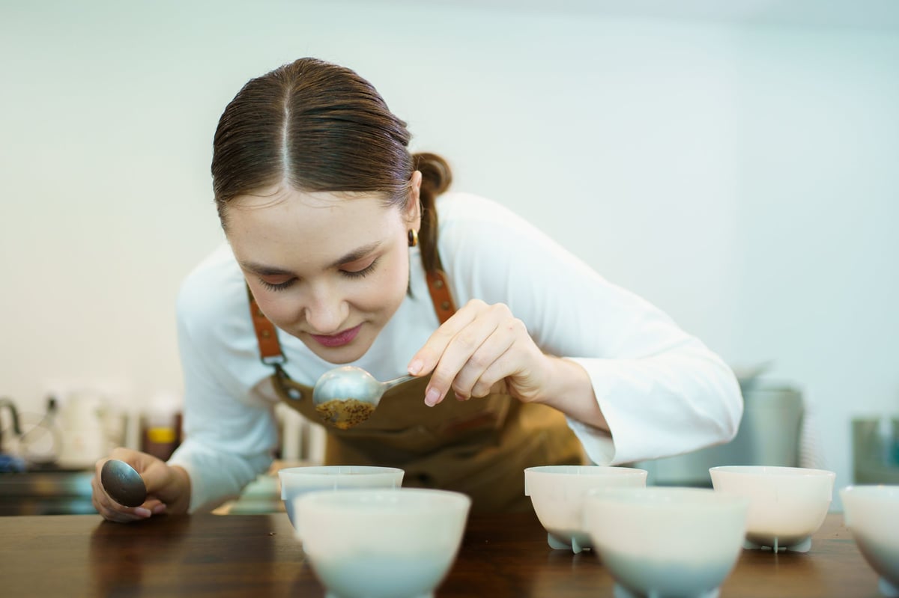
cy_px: 299
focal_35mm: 35
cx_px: 450
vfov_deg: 37.8
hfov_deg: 54.5
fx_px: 874
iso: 250
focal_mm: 35
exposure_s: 1/500
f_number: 1.8
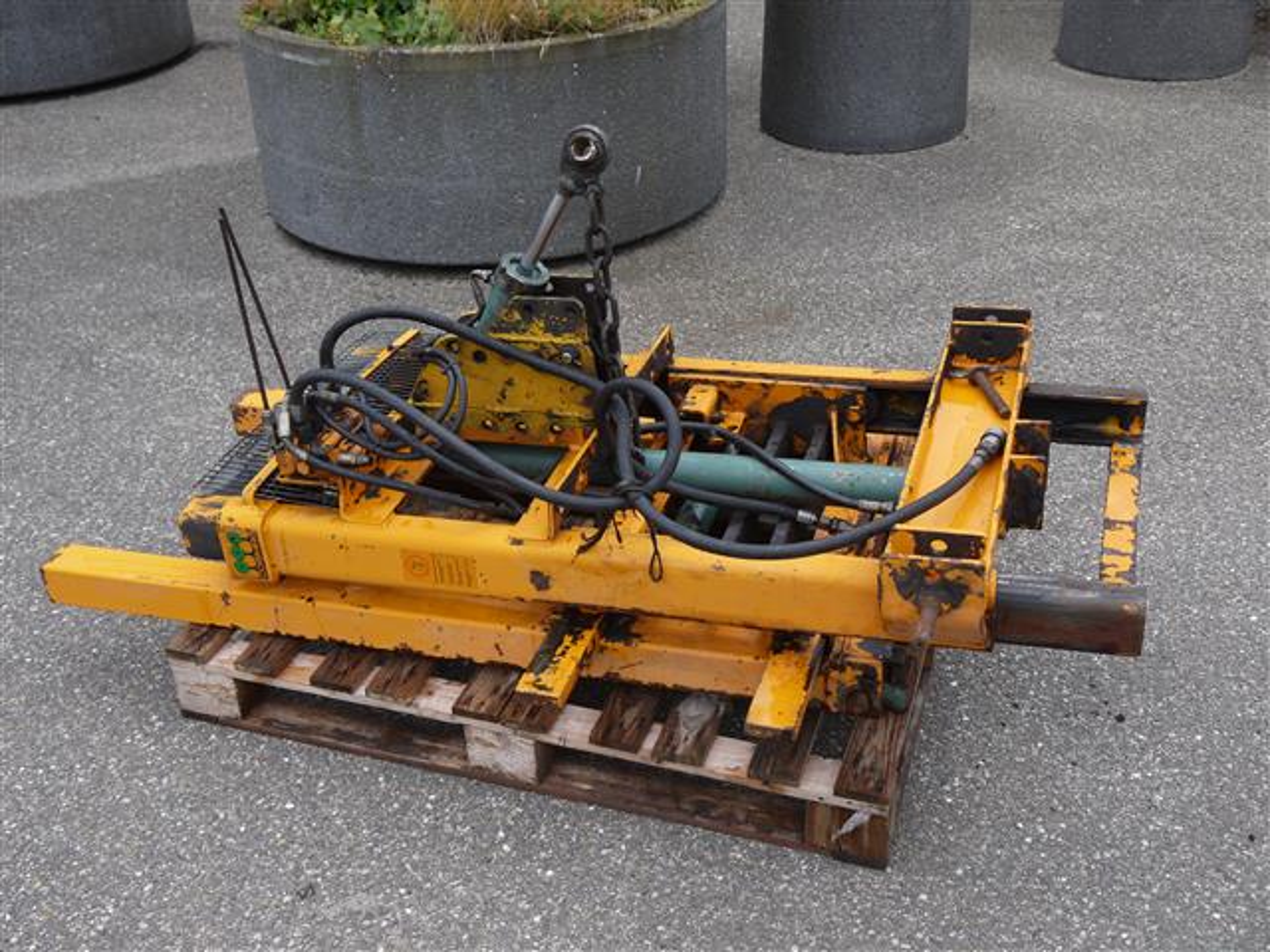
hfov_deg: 49.0
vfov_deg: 37.7
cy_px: 476
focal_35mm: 38
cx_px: 635
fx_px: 1394
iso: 100
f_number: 5.6
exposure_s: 1/200
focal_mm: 19
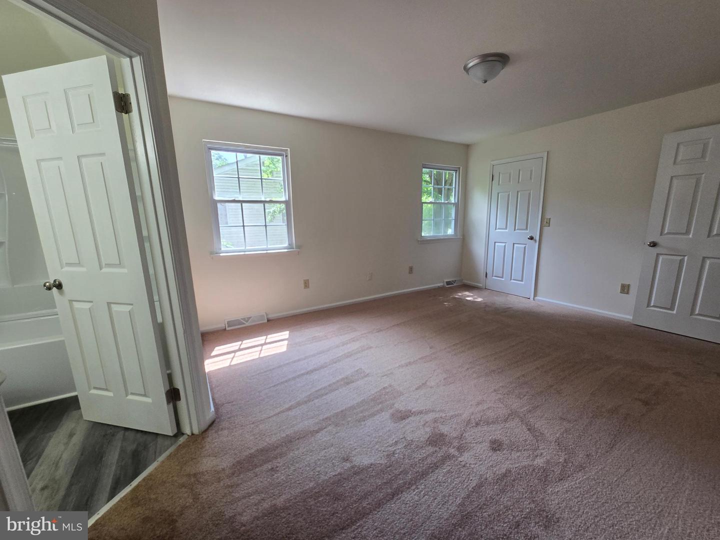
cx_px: 360
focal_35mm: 13
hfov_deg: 106.2
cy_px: 270
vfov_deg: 89.9
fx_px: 270
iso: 80
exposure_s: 1/120
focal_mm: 2.2
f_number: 2.2
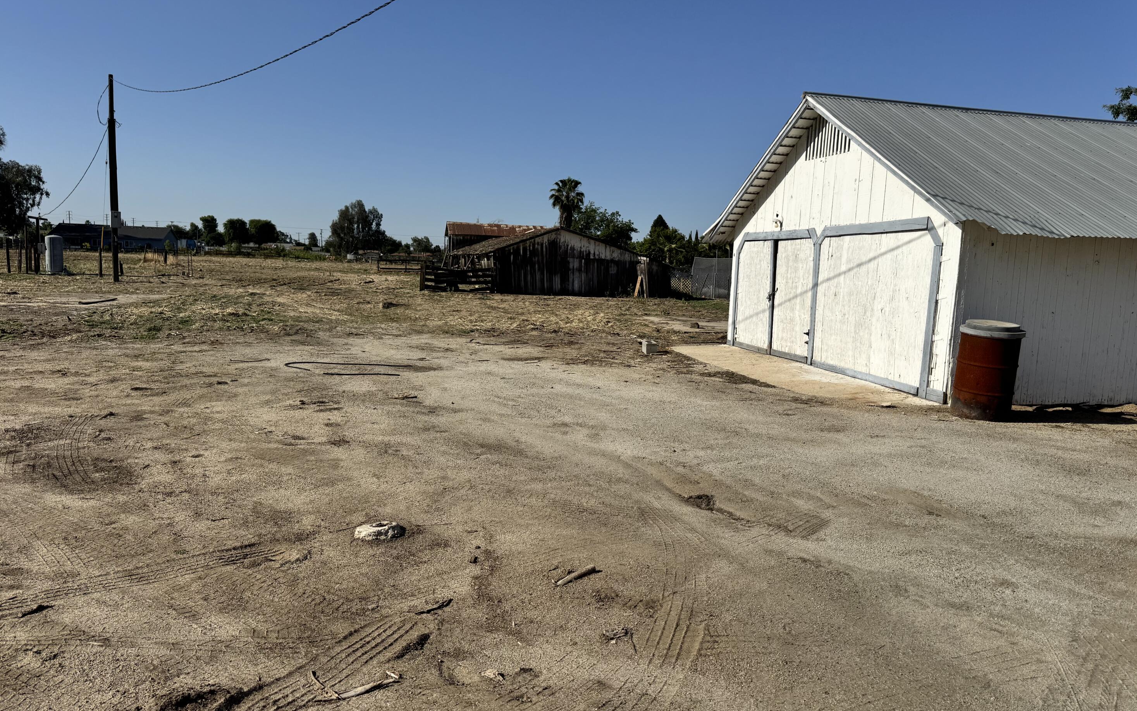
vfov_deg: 47.6
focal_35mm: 26
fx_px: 806
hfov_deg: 70.4
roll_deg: -1.7
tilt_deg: -6.2
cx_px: 562
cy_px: 353
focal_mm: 6.76
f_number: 1.78
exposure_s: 1/9009
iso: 80
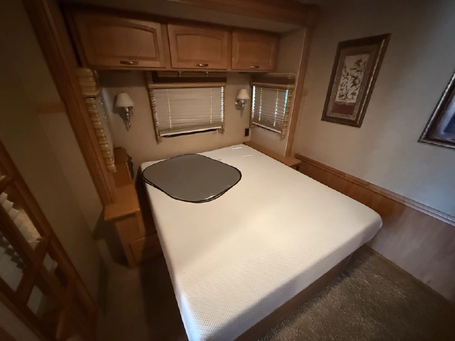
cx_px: 228
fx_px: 184
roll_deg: +0.9
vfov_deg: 85.7
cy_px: 170
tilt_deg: -26.7
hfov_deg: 102.1
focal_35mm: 14
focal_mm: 2.22
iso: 1250
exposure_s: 1/41
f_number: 2.2
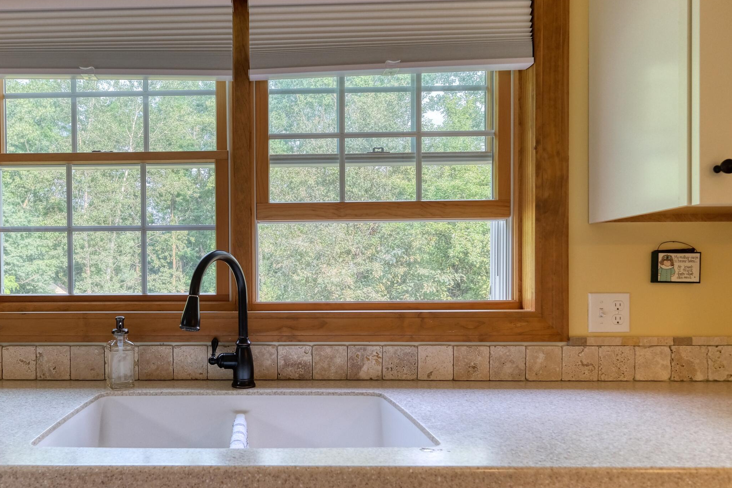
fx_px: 447
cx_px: 241
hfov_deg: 76.0
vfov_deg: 56.9
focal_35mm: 22
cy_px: 284
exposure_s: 1/28
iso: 800
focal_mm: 10
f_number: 4
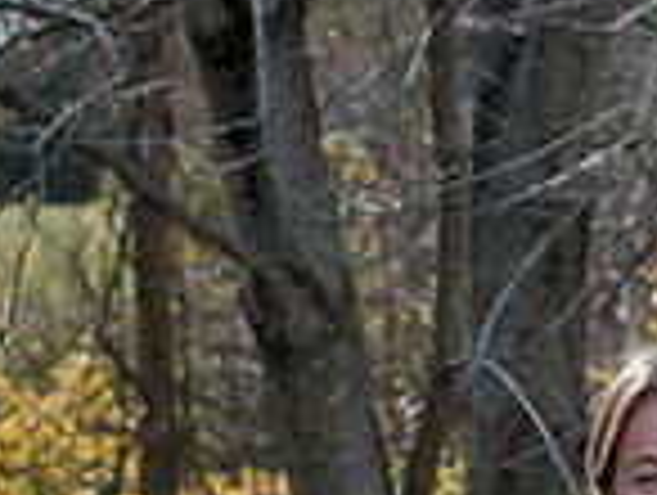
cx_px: 1058
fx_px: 5798
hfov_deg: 6.4
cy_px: 655
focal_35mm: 305
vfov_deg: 4.9
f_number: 6.3
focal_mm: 80
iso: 400
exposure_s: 1/500
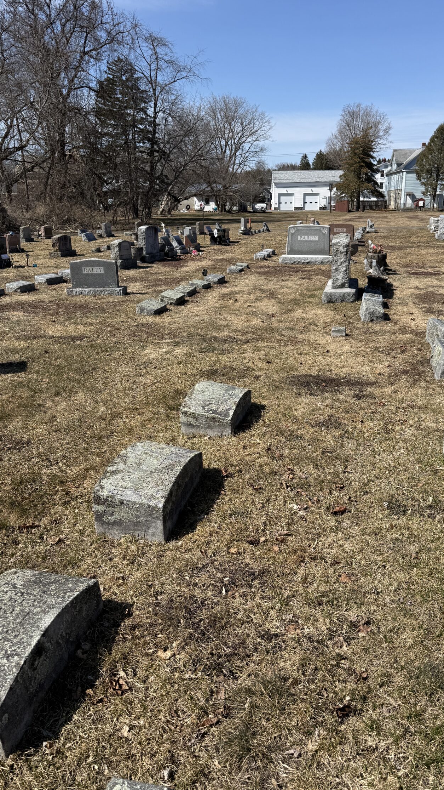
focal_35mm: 30
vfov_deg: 64.3
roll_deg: -0.1
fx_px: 628
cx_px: 238
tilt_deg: -14.1
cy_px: 389
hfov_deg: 38.9
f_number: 1.78
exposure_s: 1/4673
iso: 80
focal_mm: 6.76
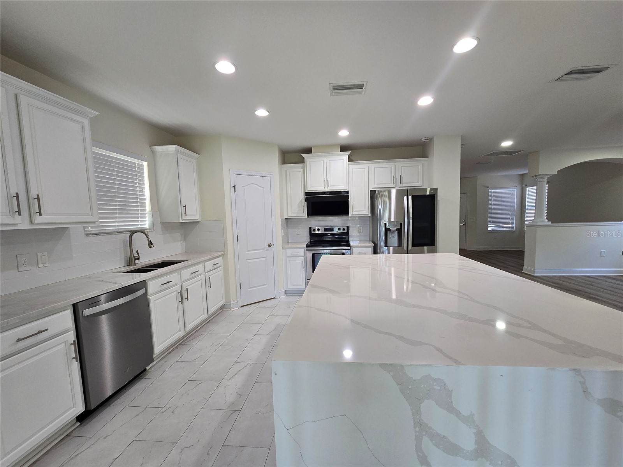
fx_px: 234
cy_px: 234
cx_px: 312
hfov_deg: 106.2
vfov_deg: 89.9
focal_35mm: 13
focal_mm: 2.2
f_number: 2.2
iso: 100
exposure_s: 1/60
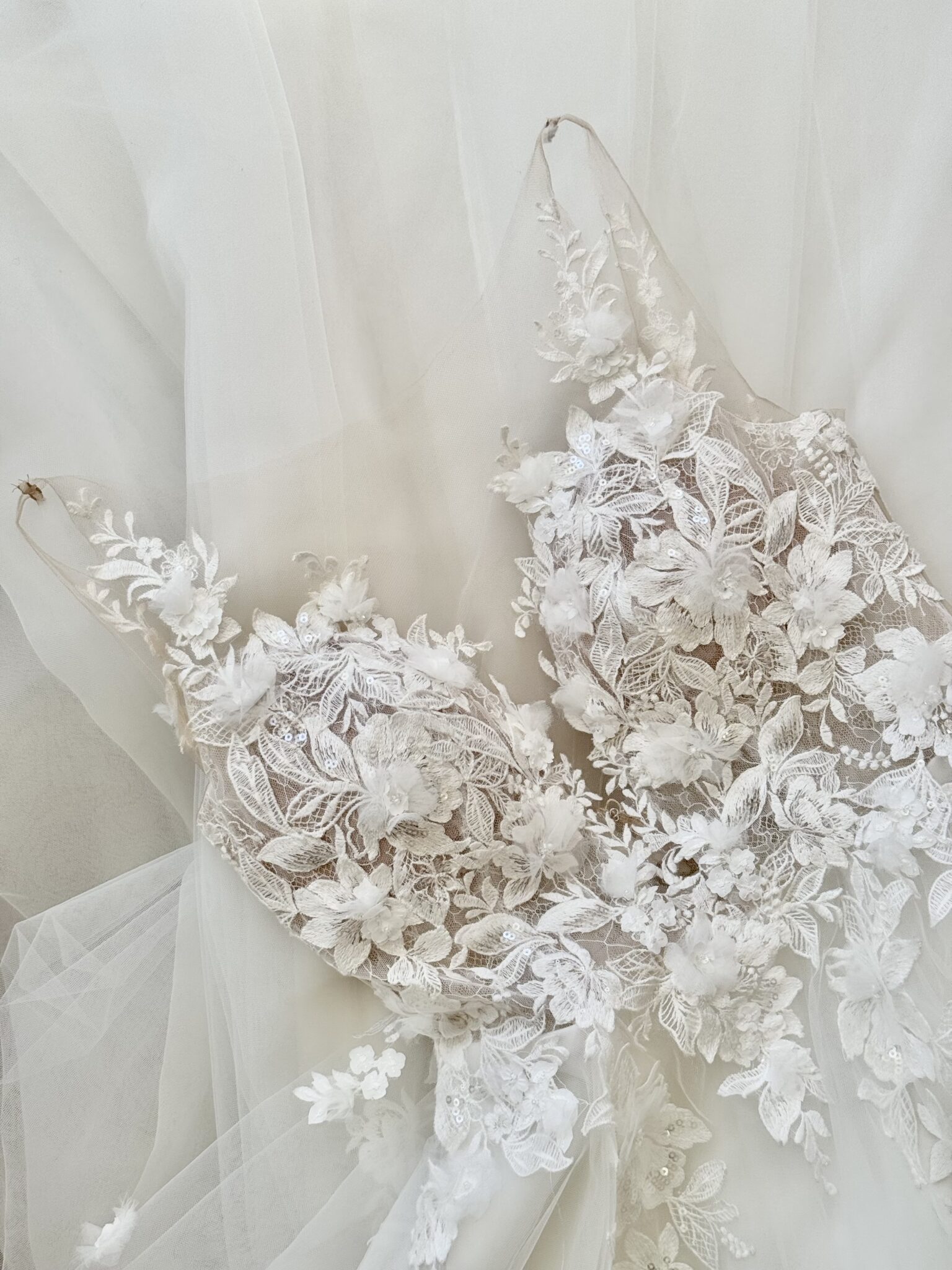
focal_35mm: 48
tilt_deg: -83.8
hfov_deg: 30.3
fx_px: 1760
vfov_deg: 39.7
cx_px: 476
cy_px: 635
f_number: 1.78
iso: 64
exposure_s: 1/765
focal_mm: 6.76
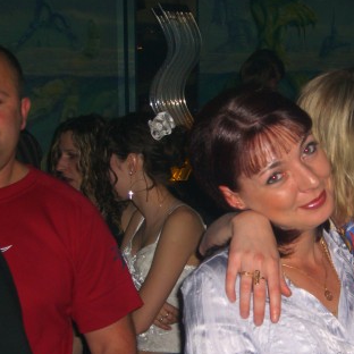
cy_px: 244
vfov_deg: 17.9
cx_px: 286
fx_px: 1122
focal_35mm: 97
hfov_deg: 17.8
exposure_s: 1/60
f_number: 3.6
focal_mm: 11.8
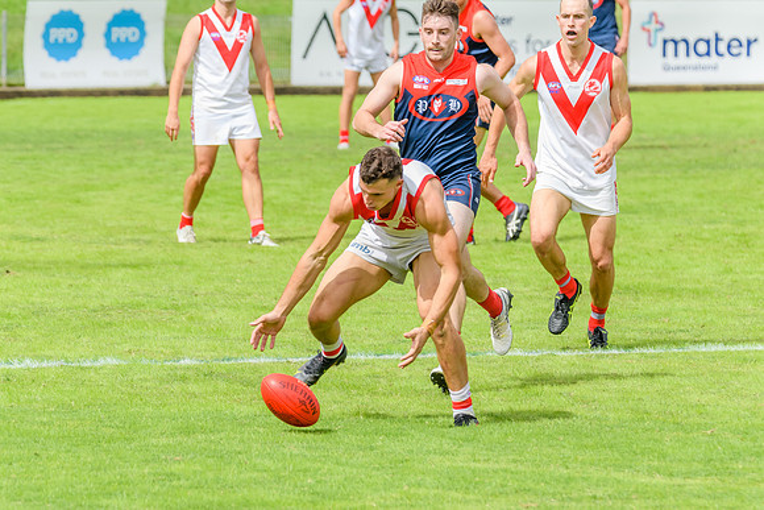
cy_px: 326
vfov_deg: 3.6
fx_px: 8137
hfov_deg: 5.4
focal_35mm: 383
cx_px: 379
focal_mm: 300
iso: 800
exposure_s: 1/1600
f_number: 10
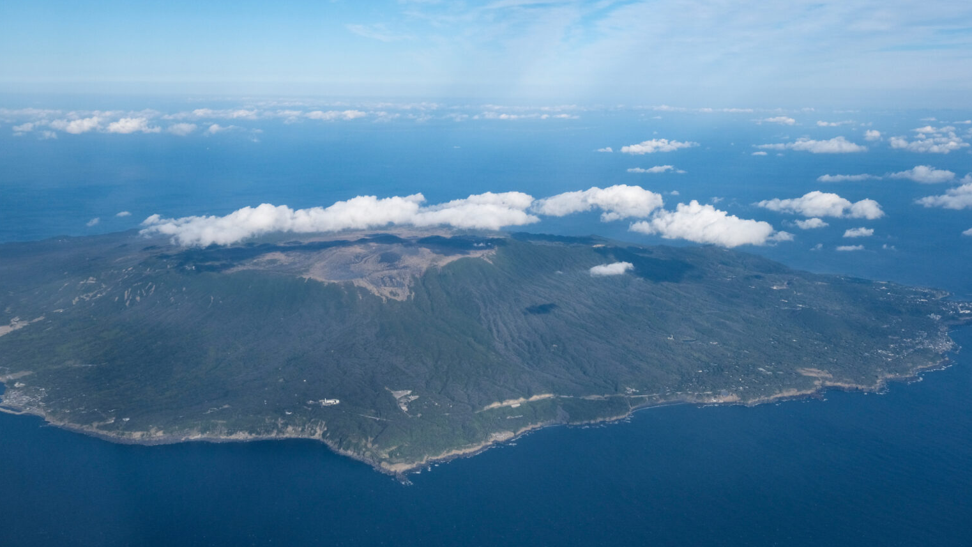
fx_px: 954
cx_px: 487
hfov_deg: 54.0
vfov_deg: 31.9
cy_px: 229
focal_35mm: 37
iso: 640
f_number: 8
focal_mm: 23.5
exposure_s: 1/1700
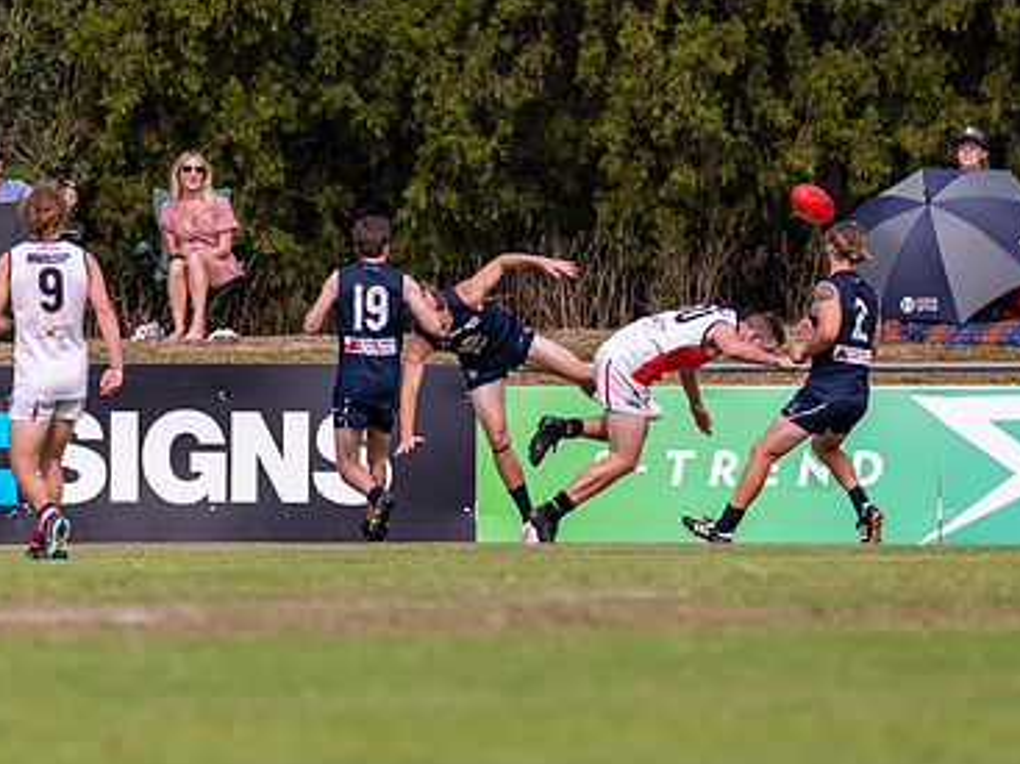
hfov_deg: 2.3
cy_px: 358
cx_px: 408
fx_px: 25568
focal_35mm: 868
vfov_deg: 1.7
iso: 800
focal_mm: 460
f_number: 6.3
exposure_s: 1/2000
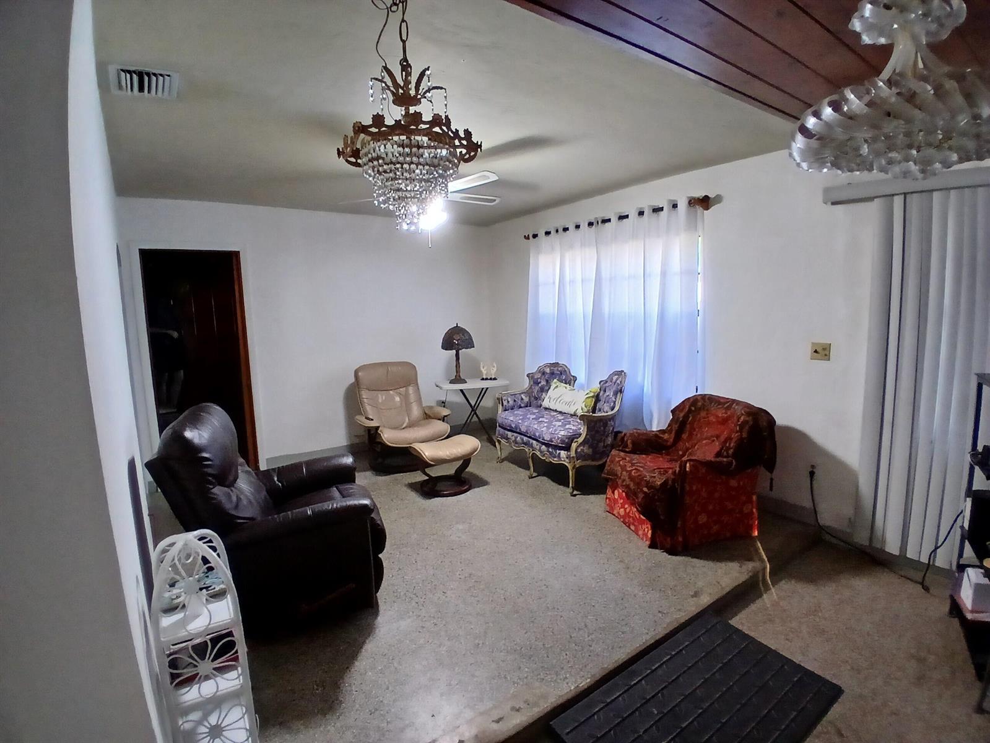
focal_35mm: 17
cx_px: 495
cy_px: 372
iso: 160
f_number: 2.2
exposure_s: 1/30
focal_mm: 1.4
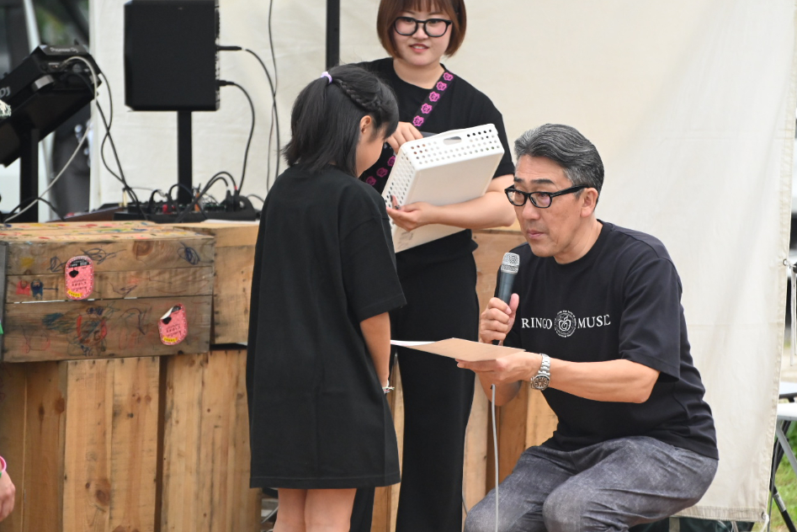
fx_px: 4628
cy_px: 213
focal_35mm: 209
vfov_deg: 6.6
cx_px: 470
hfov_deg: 9.8
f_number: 5
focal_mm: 165
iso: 5000
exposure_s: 1/8000
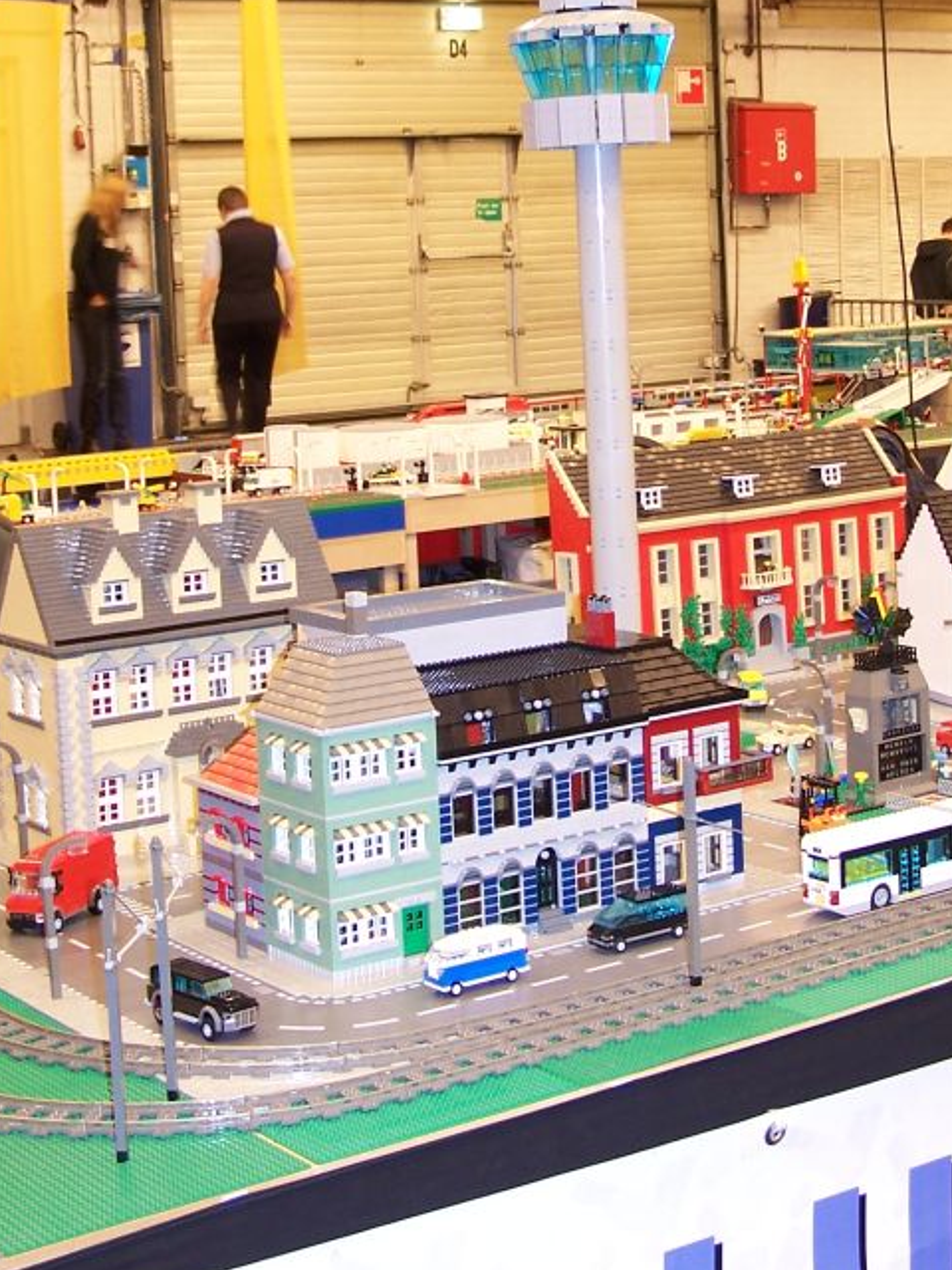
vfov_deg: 30.0
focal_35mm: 64
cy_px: 405
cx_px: 518
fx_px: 2347
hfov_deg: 22.9
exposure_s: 1/3
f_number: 2.8
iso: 80
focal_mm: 6.7
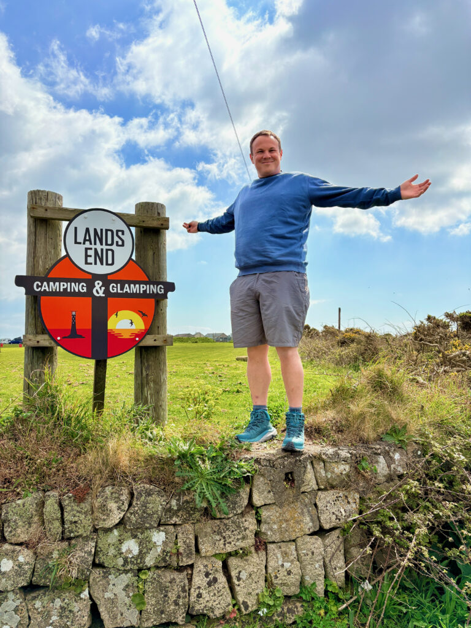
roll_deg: +0.0
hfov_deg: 53.1
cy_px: 314
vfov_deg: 67.3
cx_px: 236
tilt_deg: +2.0
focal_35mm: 26
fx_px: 472
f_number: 1.6
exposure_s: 1/7813
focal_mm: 5.96
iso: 50
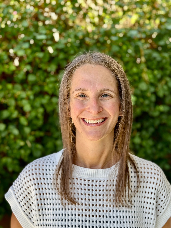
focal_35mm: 55
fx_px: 362
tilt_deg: -6.6
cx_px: 91
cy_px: 124
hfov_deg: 26.6
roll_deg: +0.8
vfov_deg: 34.9
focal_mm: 6.76
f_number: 1.78
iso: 64
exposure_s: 1/491
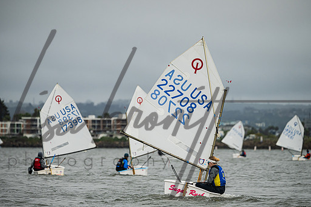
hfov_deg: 6.3
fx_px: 2807
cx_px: 159
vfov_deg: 4.2
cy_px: 116
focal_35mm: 325
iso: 320
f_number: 5
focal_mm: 250
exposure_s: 1/4000
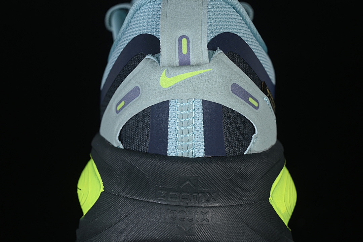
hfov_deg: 27.0
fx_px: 756
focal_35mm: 75
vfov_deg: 18.2
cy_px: 121
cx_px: 182
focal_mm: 50
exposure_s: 1/80
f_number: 7.1
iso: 160
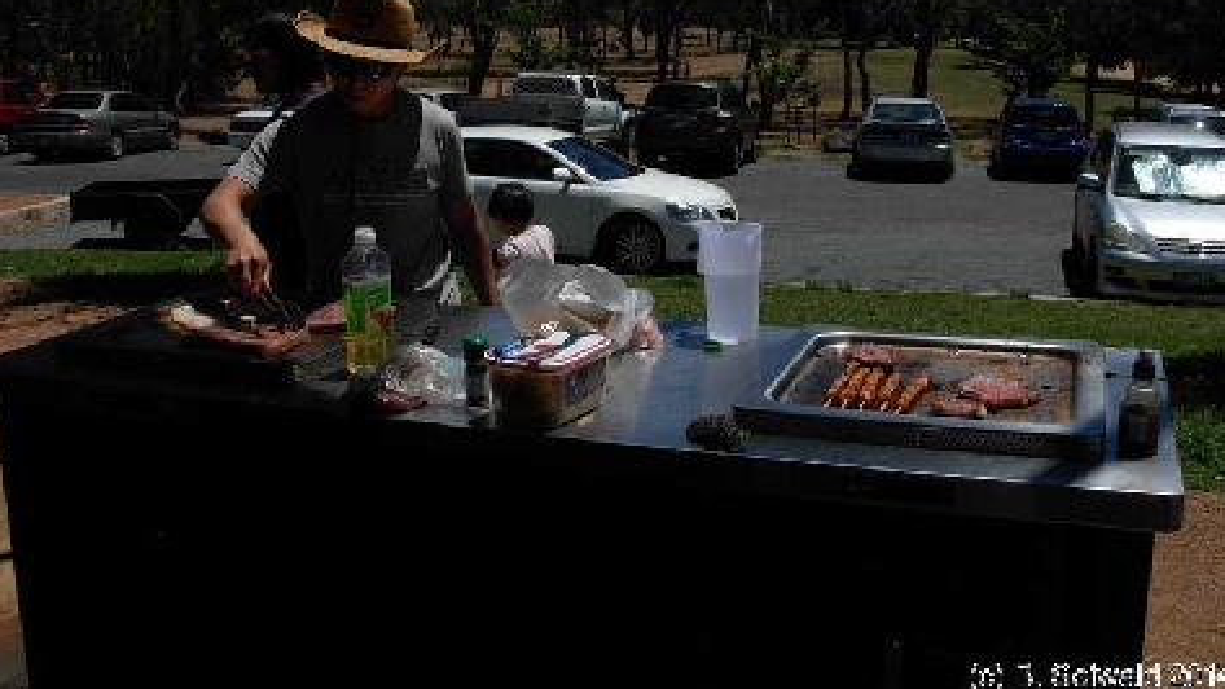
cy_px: 228
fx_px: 1364
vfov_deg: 28.2
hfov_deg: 48.4
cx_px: 614
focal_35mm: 42
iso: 79
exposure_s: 1/1579
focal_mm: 6.3
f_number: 4.9
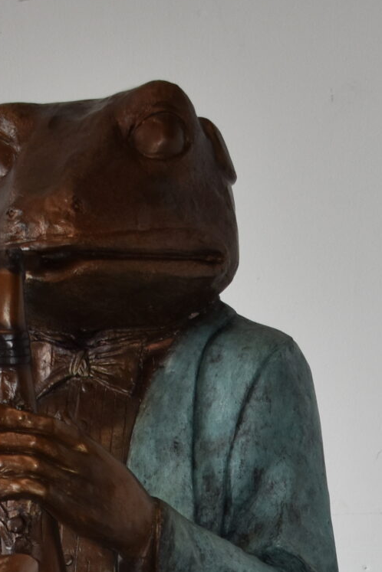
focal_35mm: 139
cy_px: 926
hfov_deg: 9.9
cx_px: 192
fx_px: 2208
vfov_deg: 13.7
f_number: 4
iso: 360
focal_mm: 27
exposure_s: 1/125
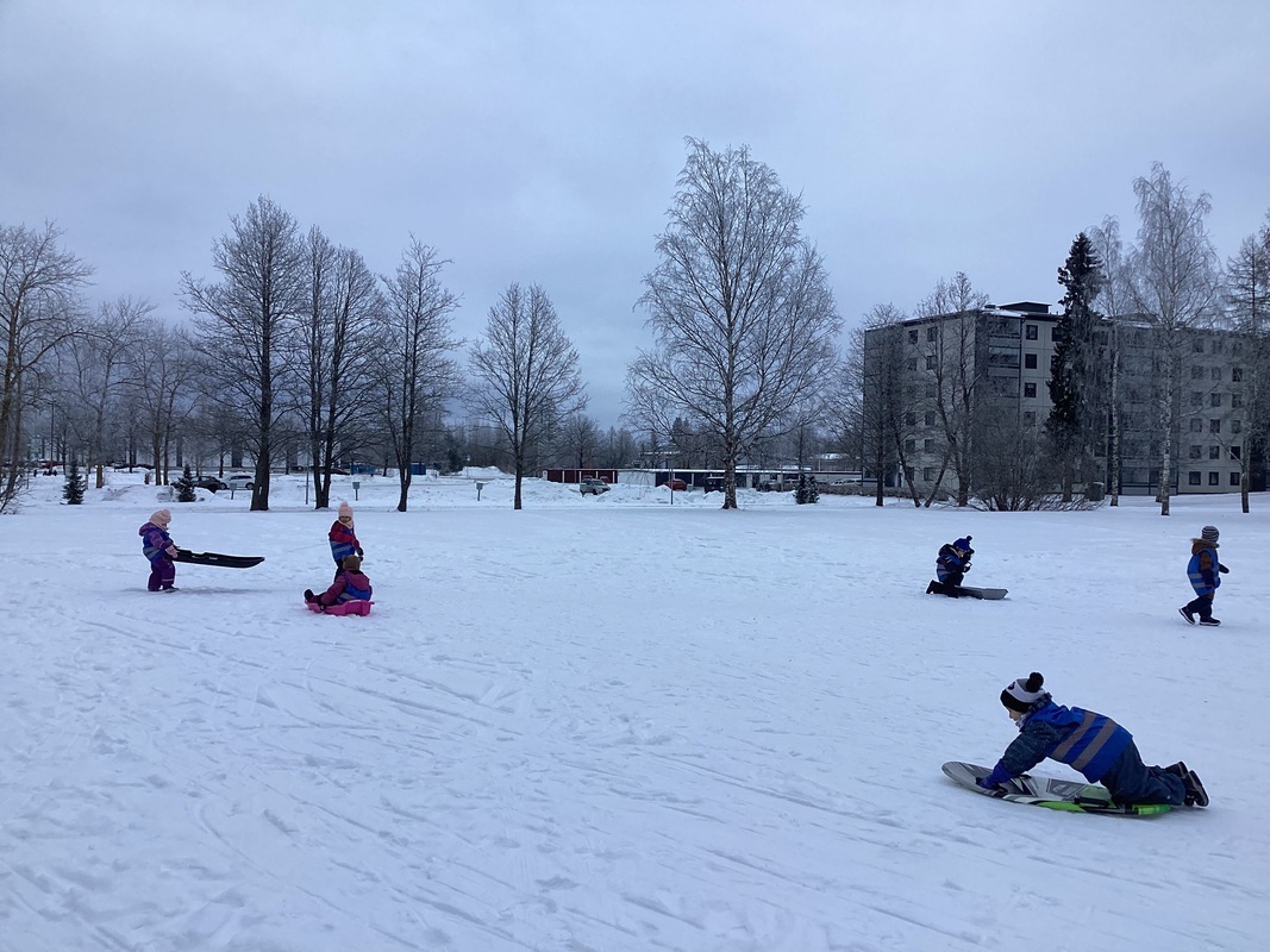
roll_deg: -1.5
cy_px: 476
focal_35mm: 31
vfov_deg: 45.4
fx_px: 1137
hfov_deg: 58.4
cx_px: 635
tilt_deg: -2.0
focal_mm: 3.3
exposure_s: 1/448
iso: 25
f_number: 2.4
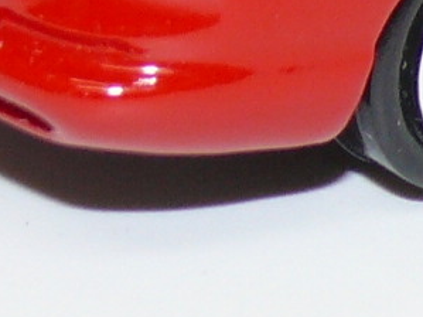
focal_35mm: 546
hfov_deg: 3.6
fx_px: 6669
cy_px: -400
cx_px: 676
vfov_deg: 2.7
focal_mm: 13.3
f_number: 4
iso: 100
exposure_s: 1/30
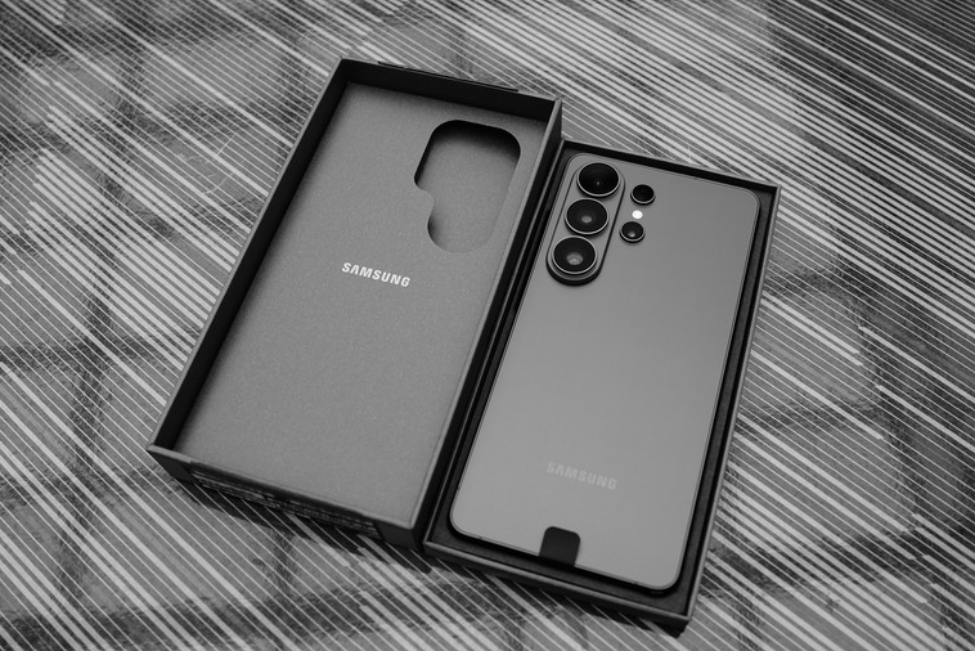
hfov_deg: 53.1
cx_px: 494
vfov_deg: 36.9
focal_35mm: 36
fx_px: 975
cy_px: 318
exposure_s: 1/125
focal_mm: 35
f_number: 5.6
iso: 200
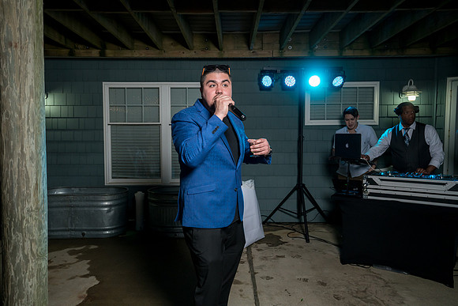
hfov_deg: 69.4
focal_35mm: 26
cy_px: 153
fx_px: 331
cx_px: 229
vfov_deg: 49.6
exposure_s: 1/160
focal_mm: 26
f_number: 5.6
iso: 2000
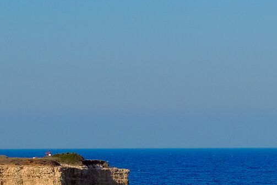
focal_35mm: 167
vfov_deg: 8.0
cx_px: 88
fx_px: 1284
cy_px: 325
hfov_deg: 12.3
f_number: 8
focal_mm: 23
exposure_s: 1/1800
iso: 640
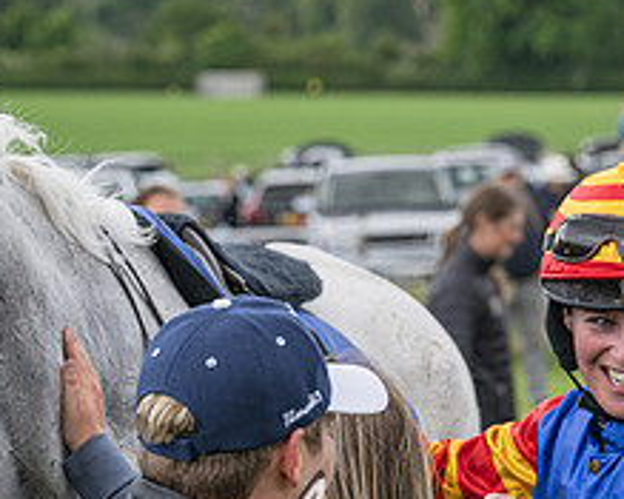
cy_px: 490
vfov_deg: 7.6
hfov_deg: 9.5
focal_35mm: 203
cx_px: 384
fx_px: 3747
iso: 400
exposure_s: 1/1600
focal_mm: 70
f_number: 4
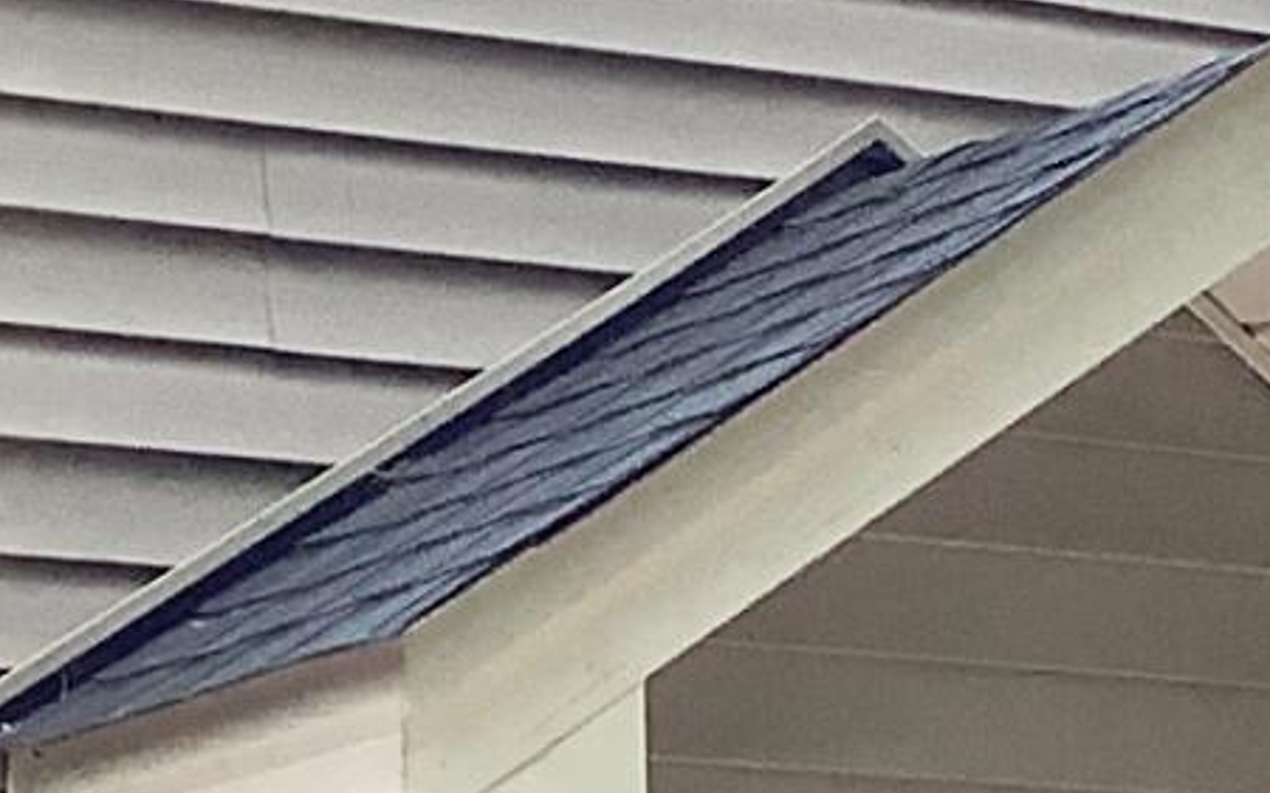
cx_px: 1383
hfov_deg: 9.5
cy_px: 1123
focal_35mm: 219
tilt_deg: +7.2
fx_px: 7578
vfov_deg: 5.9
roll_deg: +1.3
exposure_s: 1/226
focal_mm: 3.3
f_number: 2.4
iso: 25
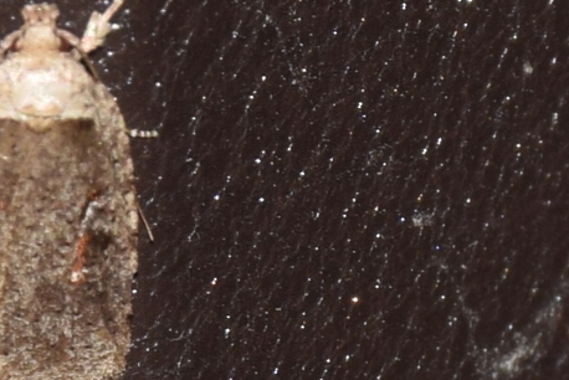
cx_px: 3
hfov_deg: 4.7
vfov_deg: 3.1
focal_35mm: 439
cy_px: 178
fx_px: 6943
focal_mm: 140
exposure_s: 1/160
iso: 100
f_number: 13
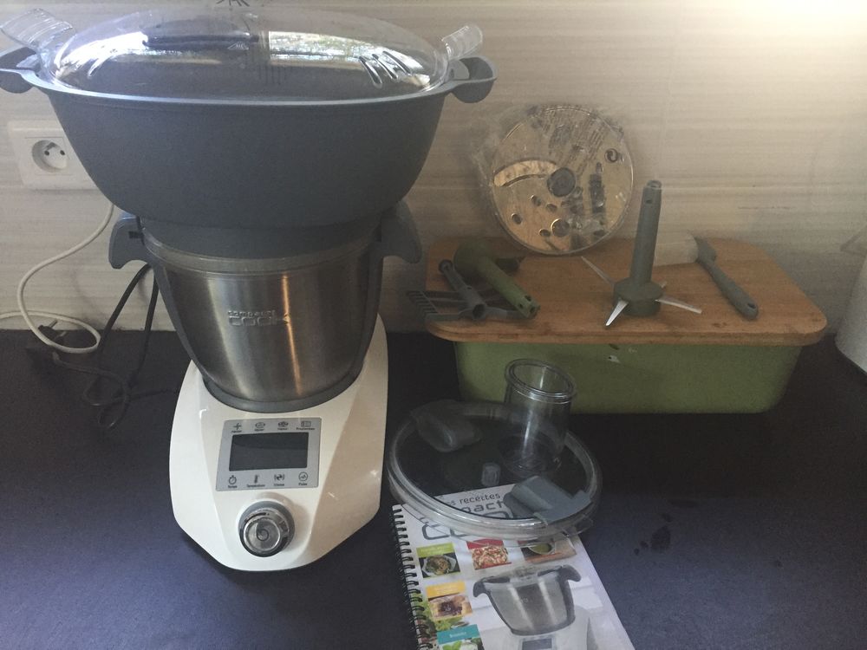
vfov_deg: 48.2
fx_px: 726
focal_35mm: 29
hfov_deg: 61.7
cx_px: 434
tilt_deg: -29.4
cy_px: 325
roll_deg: -0.7
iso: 250
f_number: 2.2
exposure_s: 1/17
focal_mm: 4.15
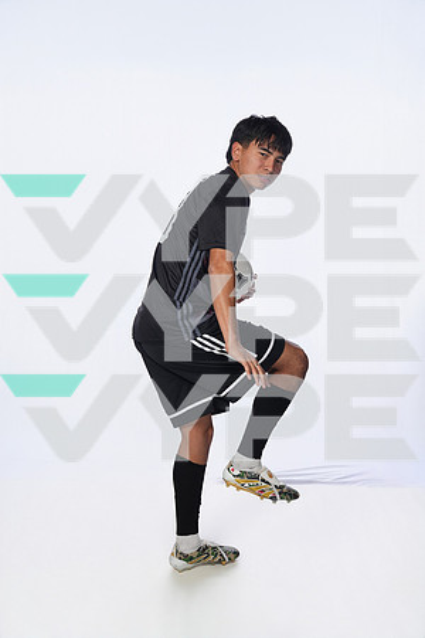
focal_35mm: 38
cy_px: 319
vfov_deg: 50.7
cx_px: 212
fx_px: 673
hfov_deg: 35.1
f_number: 8
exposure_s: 1/250
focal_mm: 38
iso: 800
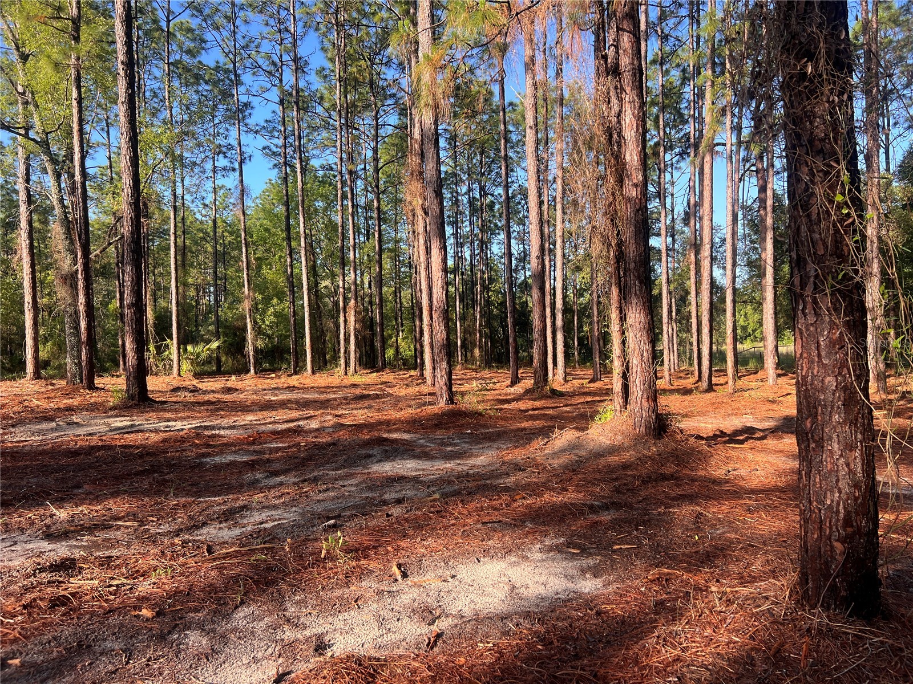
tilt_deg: -0.5
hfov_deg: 67.3
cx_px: 456
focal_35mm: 26
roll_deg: +1.9
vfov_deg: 53.1
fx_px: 686
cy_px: 342
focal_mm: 5.7
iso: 50
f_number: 1.5
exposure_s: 1/873
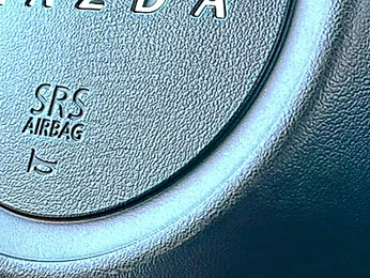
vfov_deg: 15.9
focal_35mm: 91
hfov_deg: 21.3
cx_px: 76
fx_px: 973
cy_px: 2
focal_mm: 6.86
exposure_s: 1/127
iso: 64
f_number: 1.78
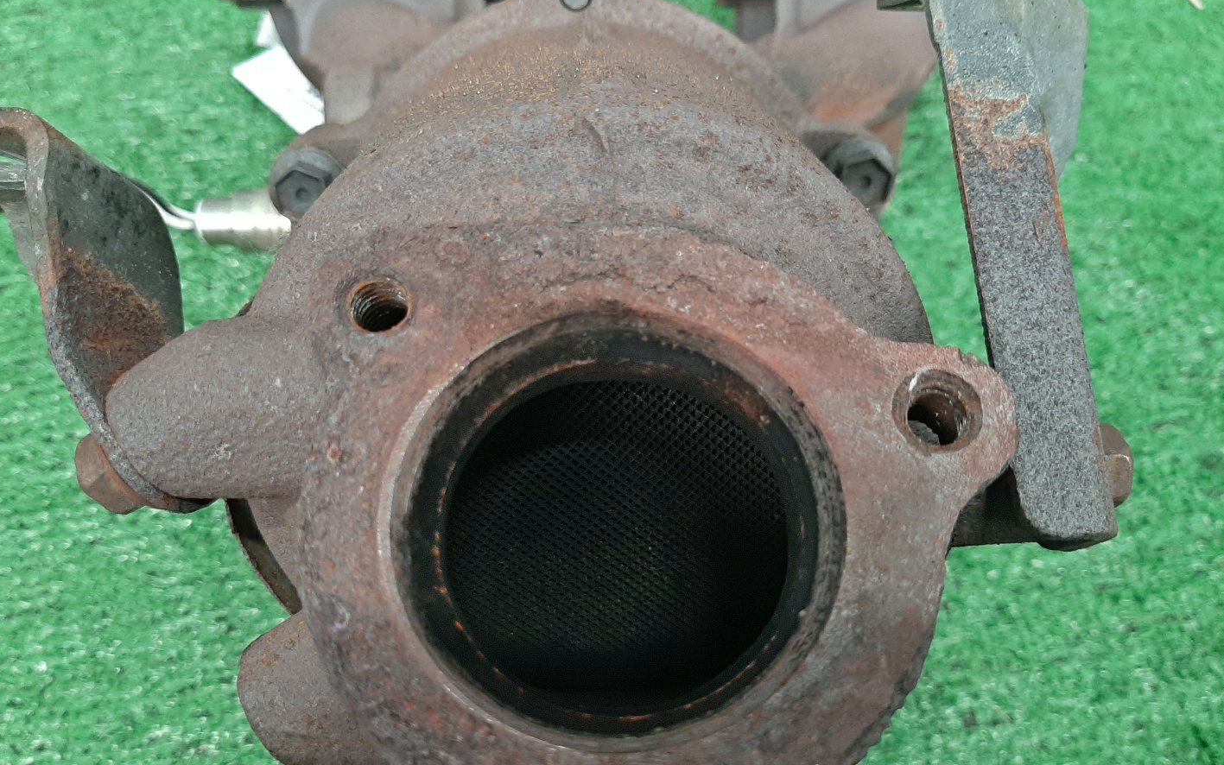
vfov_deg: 44.4
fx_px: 934
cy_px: 444
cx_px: 608
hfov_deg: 66.5
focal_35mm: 28
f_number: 1.7
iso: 223
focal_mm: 3.93
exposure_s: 1/50
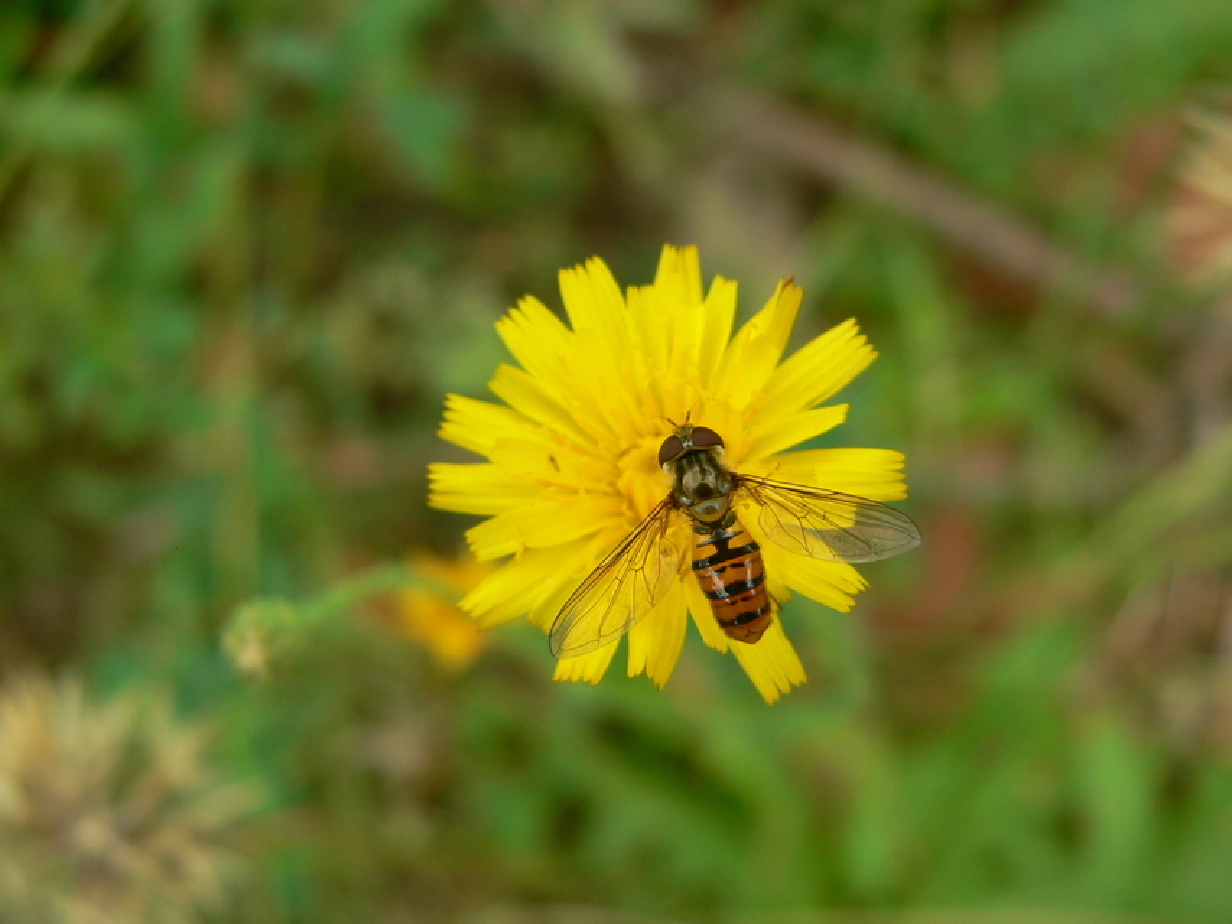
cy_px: 462
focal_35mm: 63
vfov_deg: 23.3
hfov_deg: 30.7
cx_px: 616
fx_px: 2243
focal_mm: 10.5
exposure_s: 1/100
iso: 80
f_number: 3.7
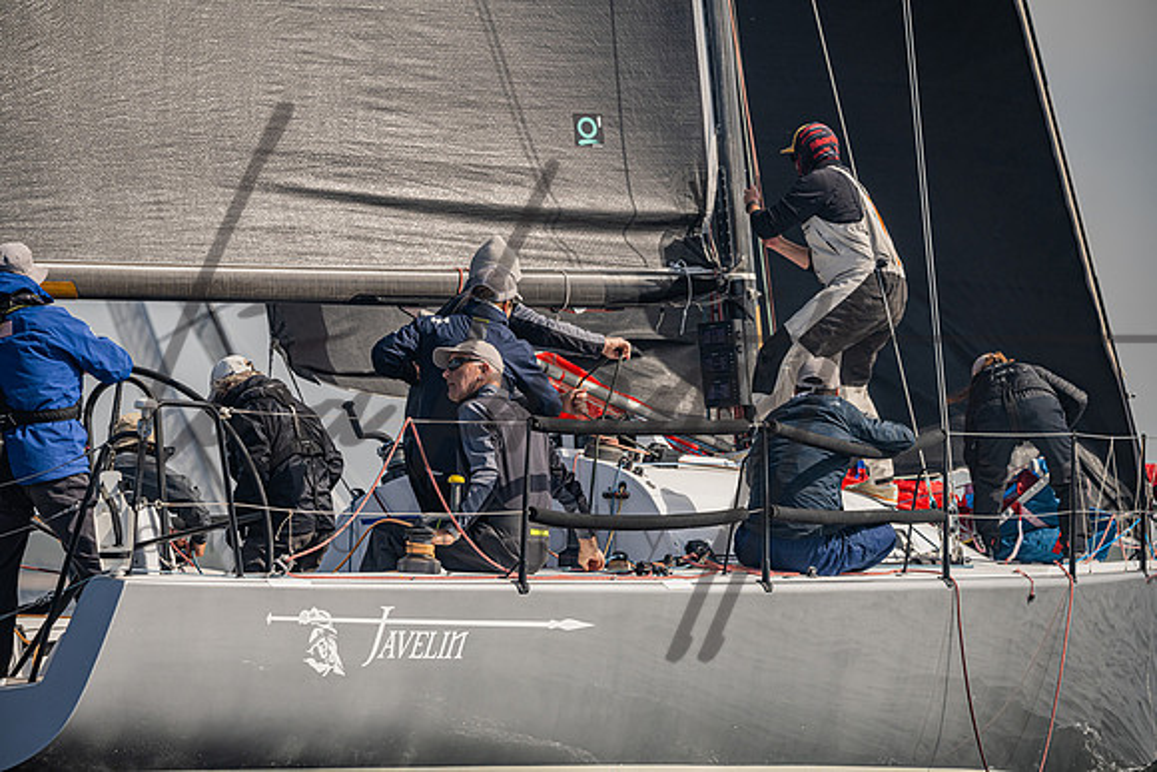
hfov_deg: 8.6
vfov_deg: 5.7
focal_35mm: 240
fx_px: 7715
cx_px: 578
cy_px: 386
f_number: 6.3
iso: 320
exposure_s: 1/2500
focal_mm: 240
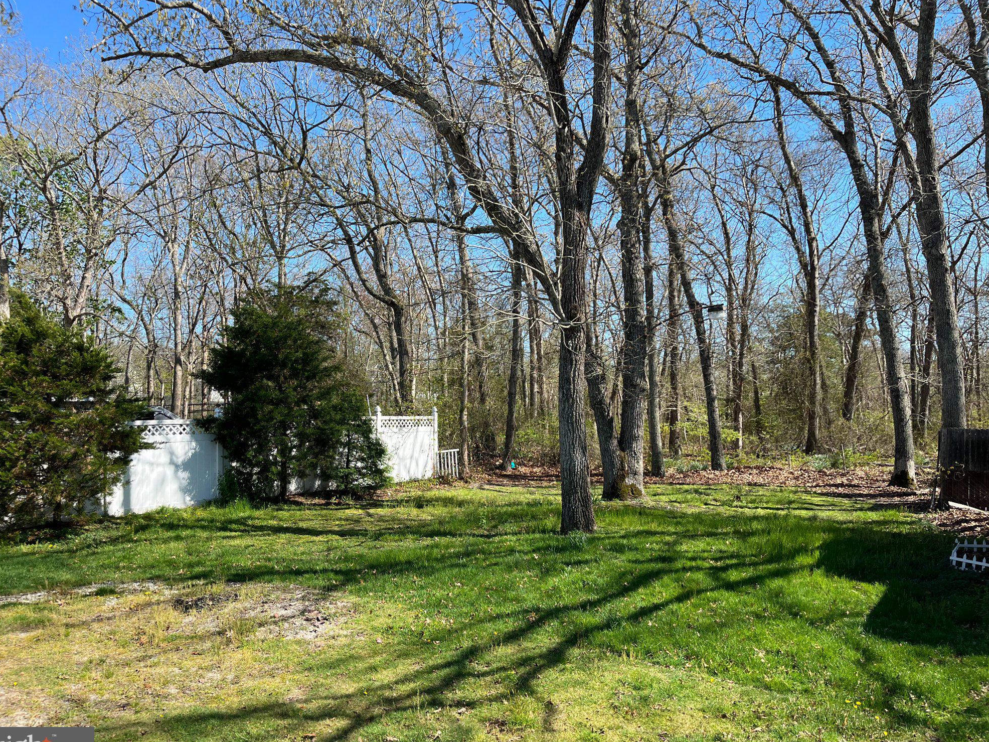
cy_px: 383
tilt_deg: -0.8
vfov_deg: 51.3
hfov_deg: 65.3
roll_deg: +1.2
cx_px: 482
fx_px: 771
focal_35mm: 27
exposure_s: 1/1517
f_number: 1.6
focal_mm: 5.1
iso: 50
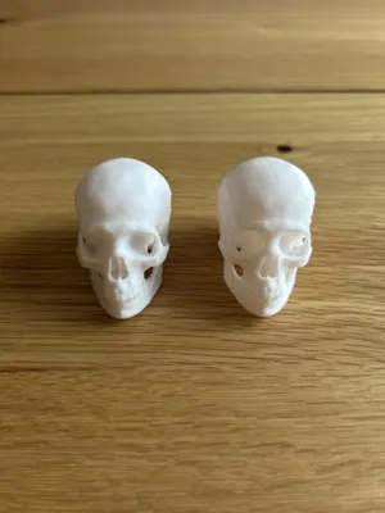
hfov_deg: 53.1
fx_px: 386
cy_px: 256
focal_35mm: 26
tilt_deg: -47.5
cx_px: 192
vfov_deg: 67.3
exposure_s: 1/50
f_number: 1.5
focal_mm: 5.7
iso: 64
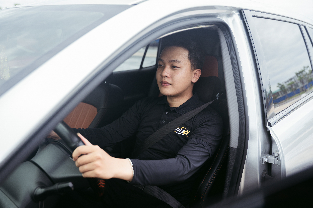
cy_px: 104
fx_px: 276
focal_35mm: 32
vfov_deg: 41.5
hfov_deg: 59.2
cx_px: 156
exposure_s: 1/500
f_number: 2.8
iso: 160
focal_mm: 31.7
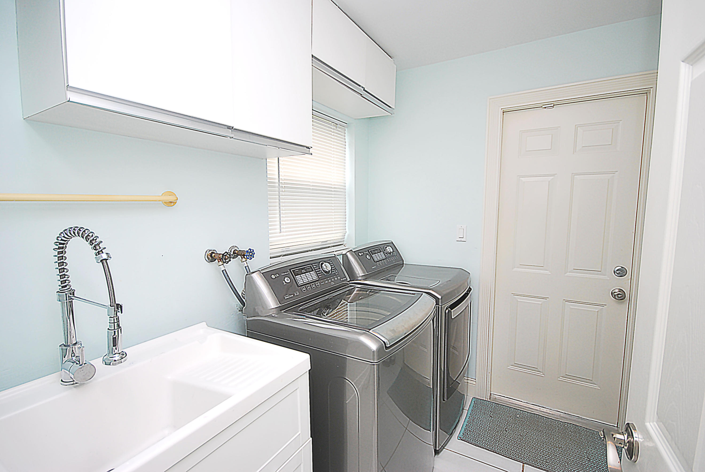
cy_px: 236
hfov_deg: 94.9
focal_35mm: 16
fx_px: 323
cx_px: 352
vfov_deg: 72.2
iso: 200
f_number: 4.2
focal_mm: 11
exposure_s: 1/60
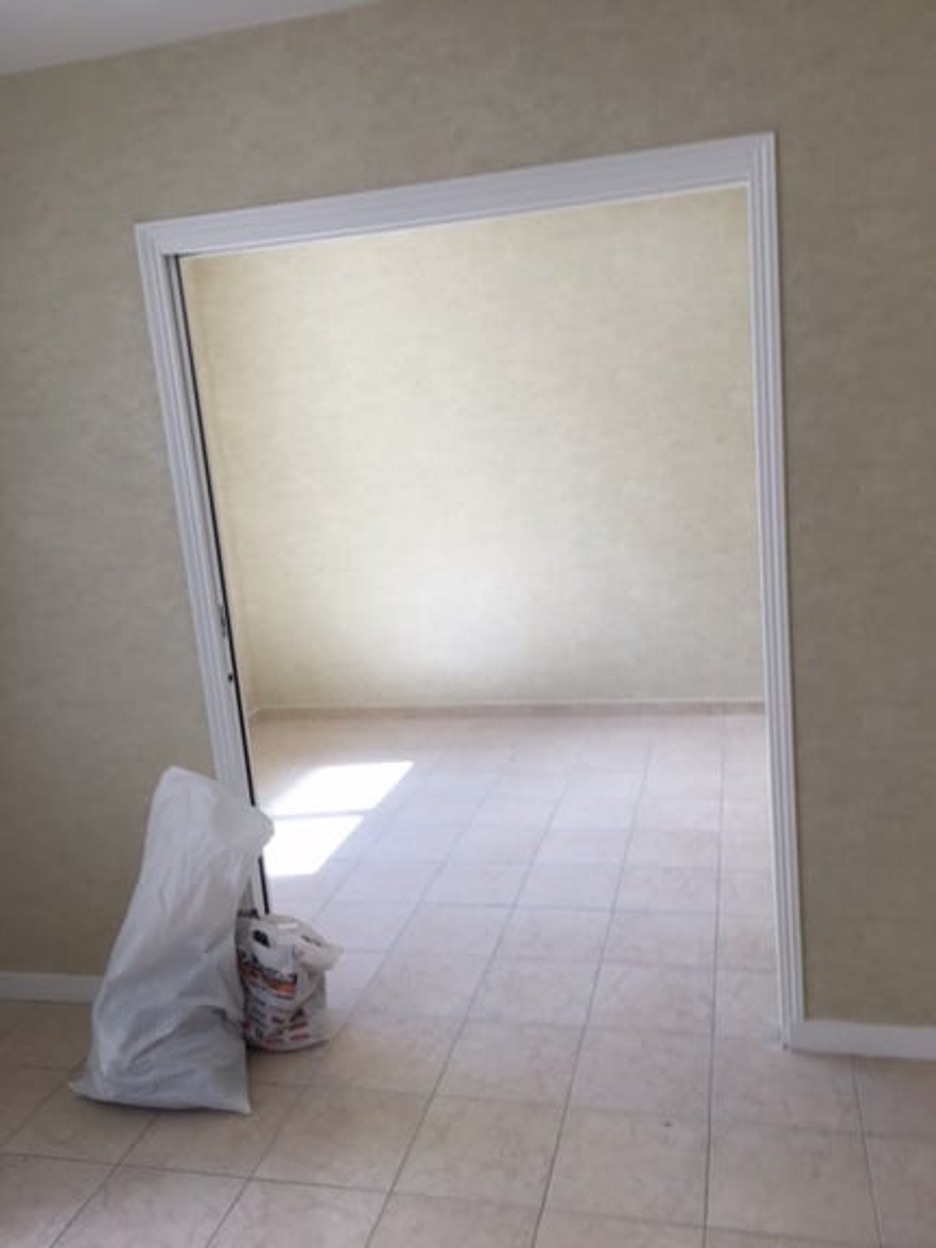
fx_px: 1046
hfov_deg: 48.2
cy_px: 624
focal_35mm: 29
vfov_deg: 61.7
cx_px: 468
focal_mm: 4.15
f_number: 2.2
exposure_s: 1/100
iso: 25
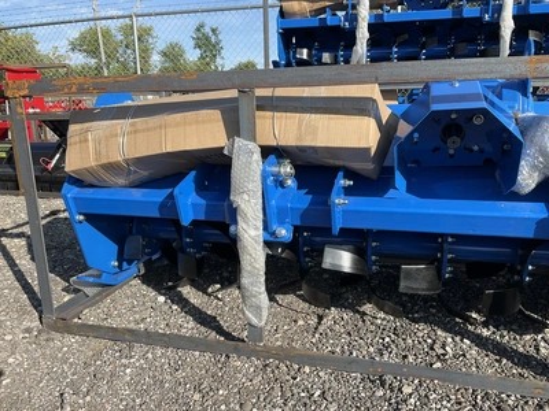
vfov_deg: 48.2
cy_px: 206
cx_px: 274
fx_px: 460
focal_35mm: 29
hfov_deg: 61.7
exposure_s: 1/1035
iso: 25
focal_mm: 3
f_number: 1.8
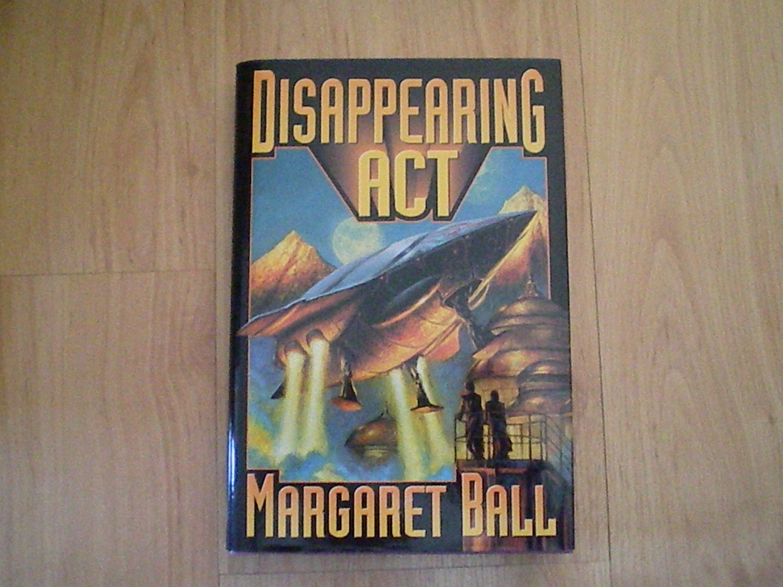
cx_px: 392
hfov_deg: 49.0
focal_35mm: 38
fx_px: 860
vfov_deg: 37.7
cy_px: 294
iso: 1800
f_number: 3.1
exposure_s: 1/73.1
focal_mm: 6.3
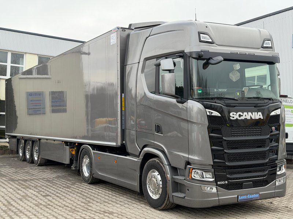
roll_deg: -2.2
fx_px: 406
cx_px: 146
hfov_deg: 39.7
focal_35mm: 48
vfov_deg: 30.3
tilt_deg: +2.8
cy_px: 110
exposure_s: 1/641
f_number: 1.78
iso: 80
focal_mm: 6.76
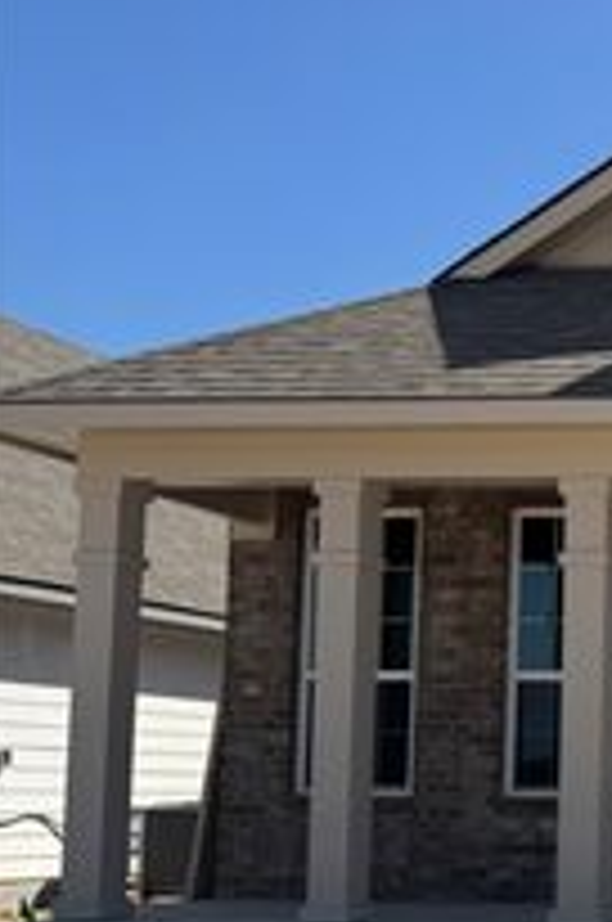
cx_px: 1107
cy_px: 699
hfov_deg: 17.8
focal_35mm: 61
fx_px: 1561
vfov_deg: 32.3
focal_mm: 6.76
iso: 80
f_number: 1.78
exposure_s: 1/5348
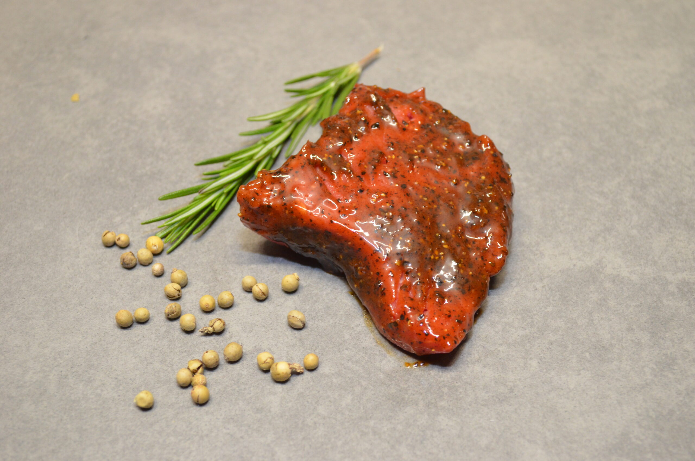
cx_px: 348
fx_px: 1012
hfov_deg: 37.9
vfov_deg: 25.6
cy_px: 230
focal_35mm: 52
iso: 1400
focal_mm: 35
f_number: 5
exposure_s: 1/60
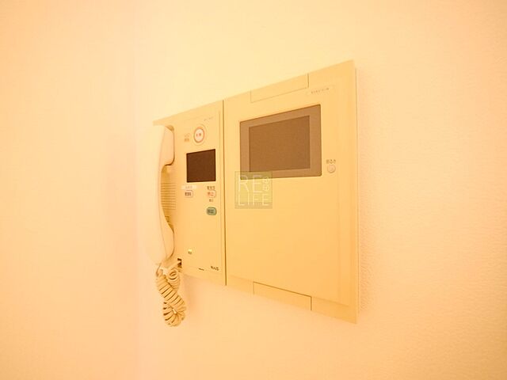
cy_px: 190
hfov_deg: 102.1
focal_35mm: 14
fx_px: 205
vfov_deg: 85.7
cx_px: 254
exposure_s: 1/8
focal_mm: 7
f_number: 4
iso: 3200
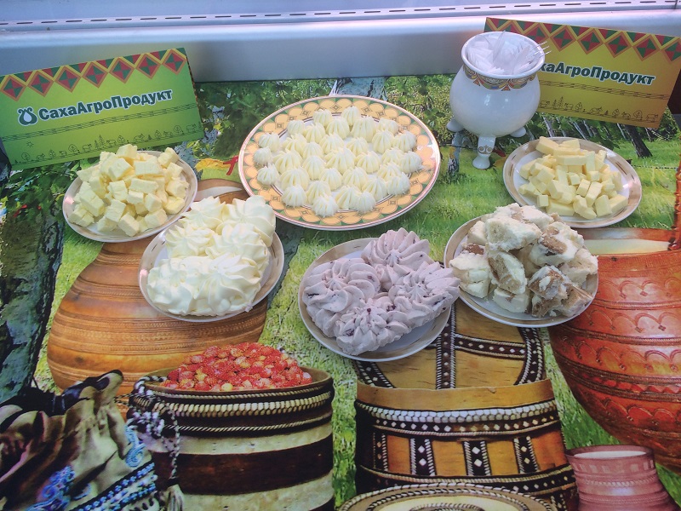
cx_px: 340
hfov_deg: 61.7
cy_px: 256
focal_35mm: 29
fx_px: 571
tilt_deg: -51.1
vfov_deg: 48.2
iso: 32
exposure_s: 1/50
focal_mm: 4.15
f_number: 2.2
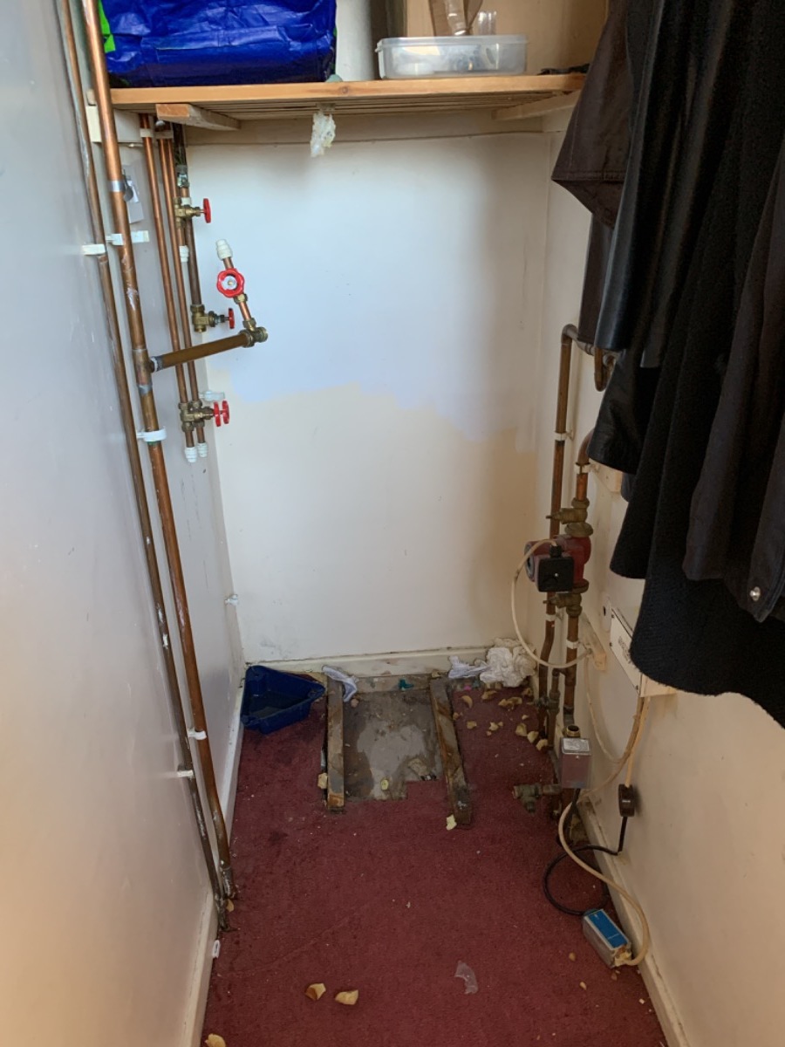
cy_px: 524
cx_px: 392
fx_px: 786
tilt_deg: -24.7
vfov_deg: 67.3
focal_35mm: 26
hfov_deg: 53.1
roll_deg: +2.0
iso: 400
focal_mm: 4.25
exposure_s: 1/47
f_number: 1.8
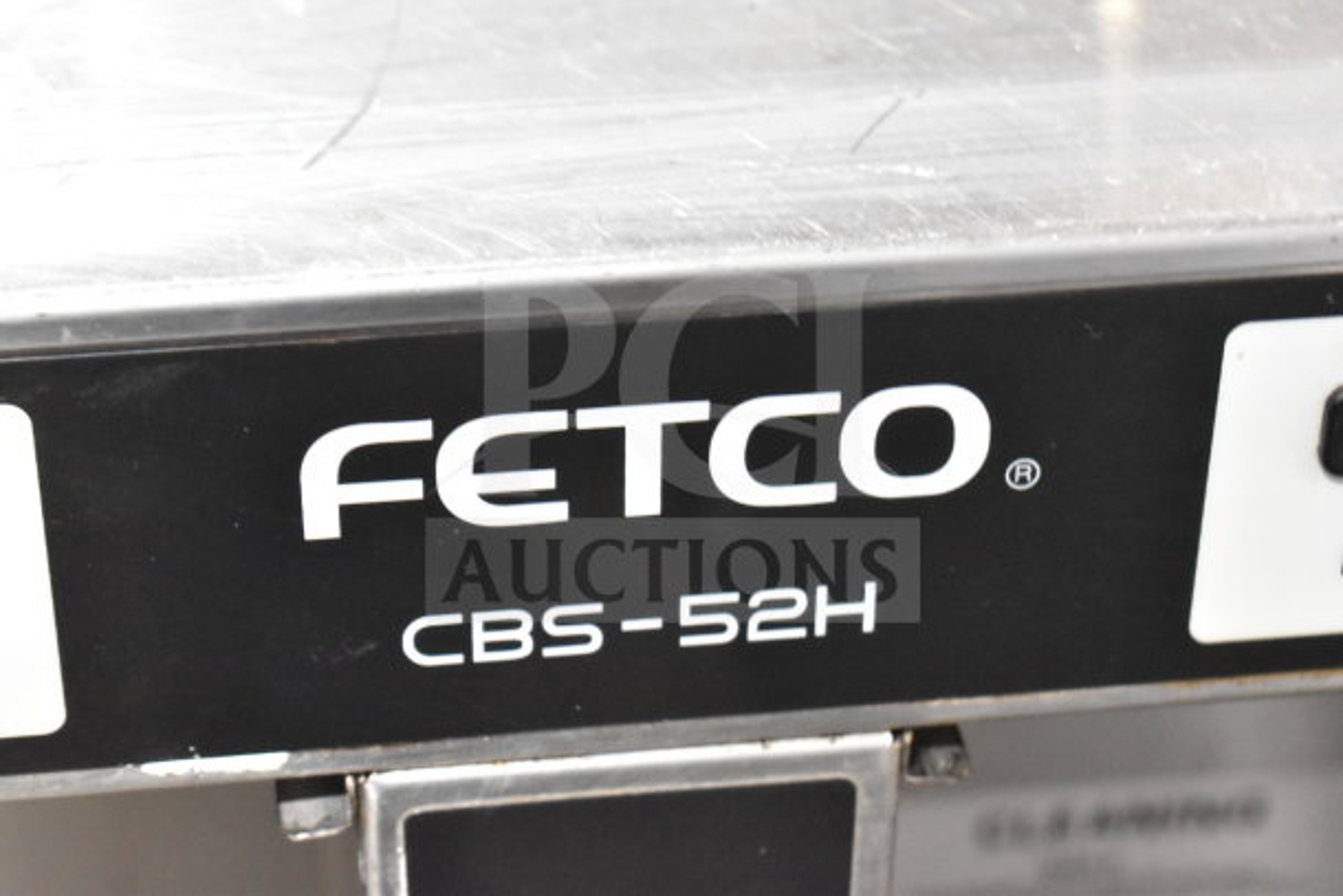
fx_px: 3078
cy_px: 448
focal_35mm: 82
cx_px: 672
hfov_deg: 24.6
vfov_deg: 16.6
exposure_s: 1/100
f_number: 5.6
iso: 9000
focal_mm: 55
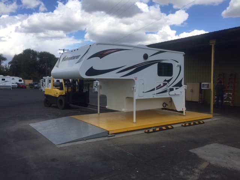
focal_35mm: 29
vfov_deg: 48.2
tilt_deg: -1.4
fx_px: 201
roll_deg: -1.0
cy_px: 90
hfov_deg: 61.7
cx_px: 120
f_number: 2.2
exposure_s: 1/2326
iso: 32
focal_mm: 4.15
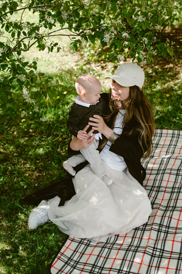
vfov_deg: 39.6
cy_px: 137
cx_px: 91
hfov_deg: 27.0
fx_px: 379
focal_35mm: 50
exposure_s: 1/500
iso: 200
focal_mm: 50
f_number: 4
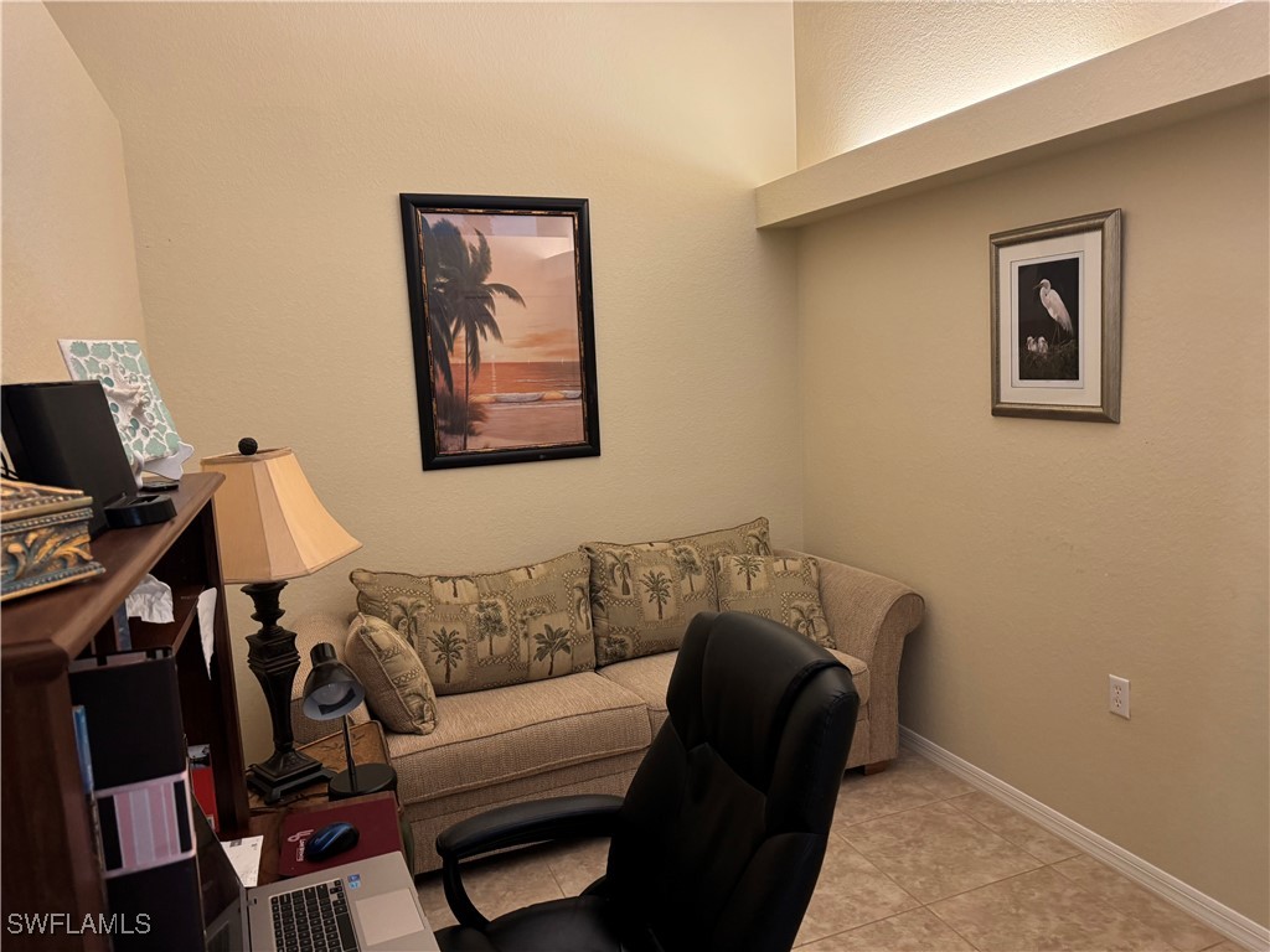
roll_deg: +2.5
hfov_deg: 71.6
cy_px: 476
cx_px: 635
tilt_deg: -8.5
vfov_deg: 56.8
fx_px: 881
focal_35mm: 24
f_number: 1.78
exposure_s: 1/60
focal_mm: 6.76
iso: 320
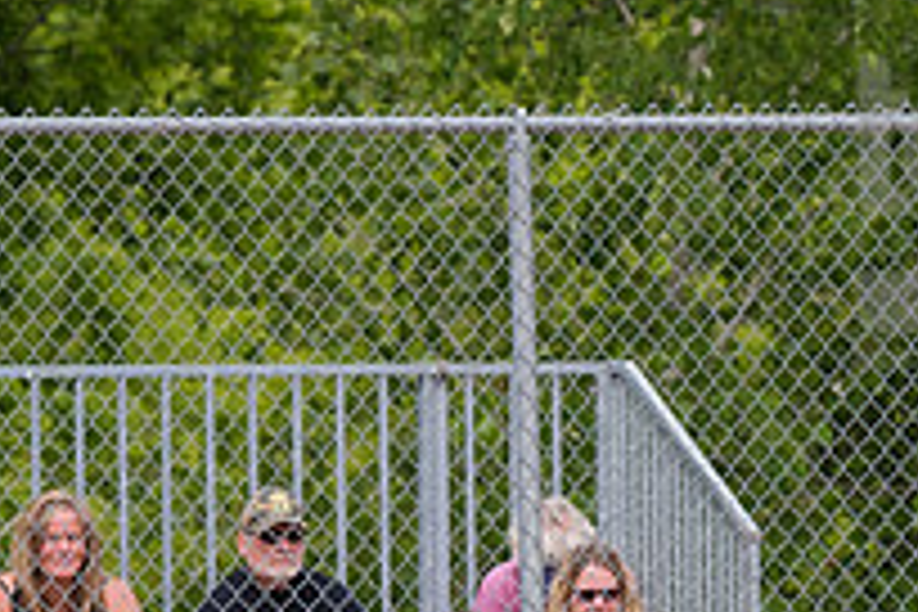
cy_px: 832
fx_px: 21775
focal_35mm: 854
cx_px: 356
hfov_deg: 2.4
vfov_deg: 1.6
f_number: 5.6
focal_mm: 200
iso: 320
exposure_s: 1/1600
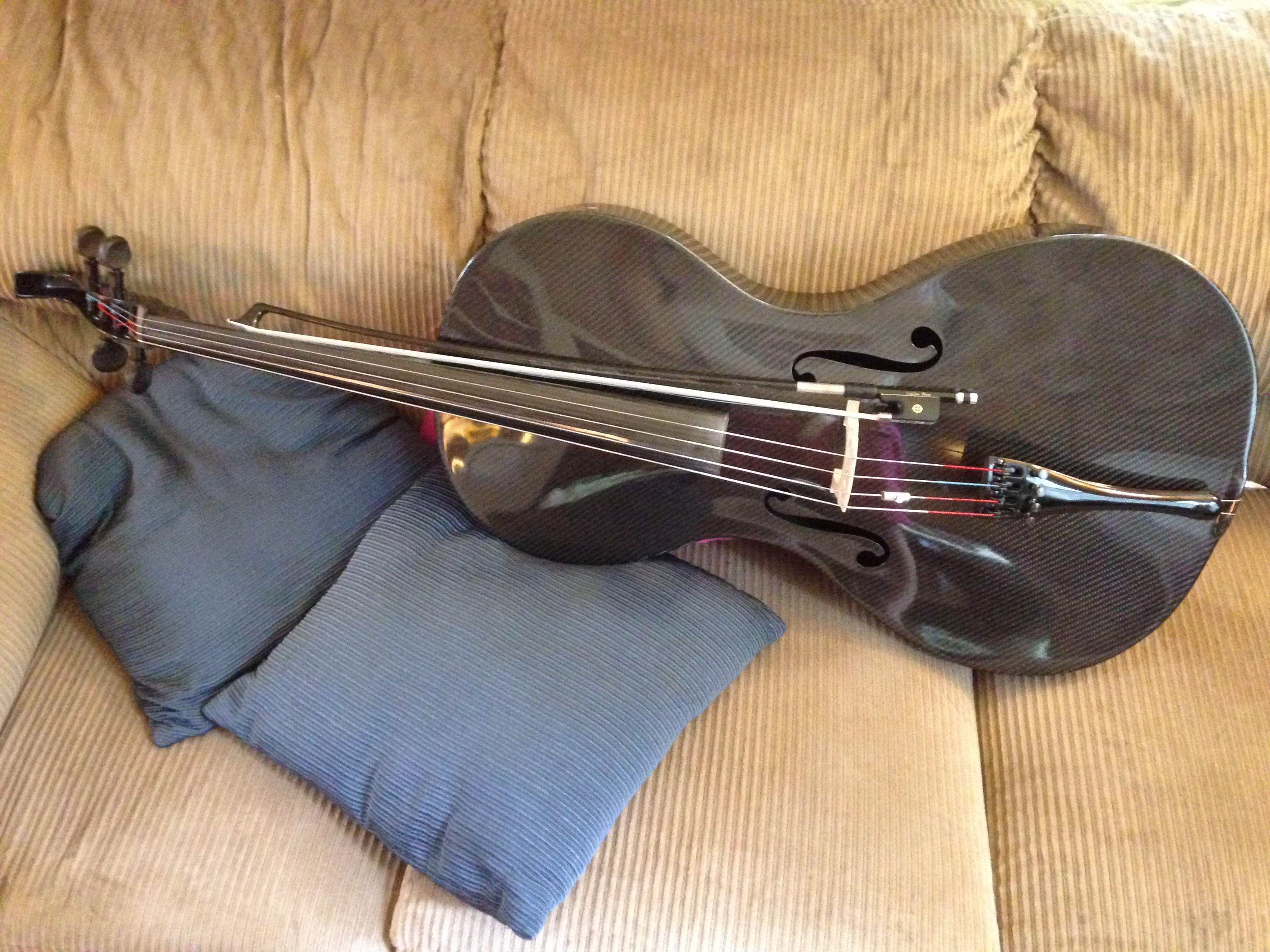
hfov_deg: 55.4
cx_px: 635
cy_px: 476
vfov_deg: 42.9
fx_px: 1211
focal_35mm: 33
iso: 800
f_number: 2.4
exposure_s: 1/15
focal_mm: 4.12
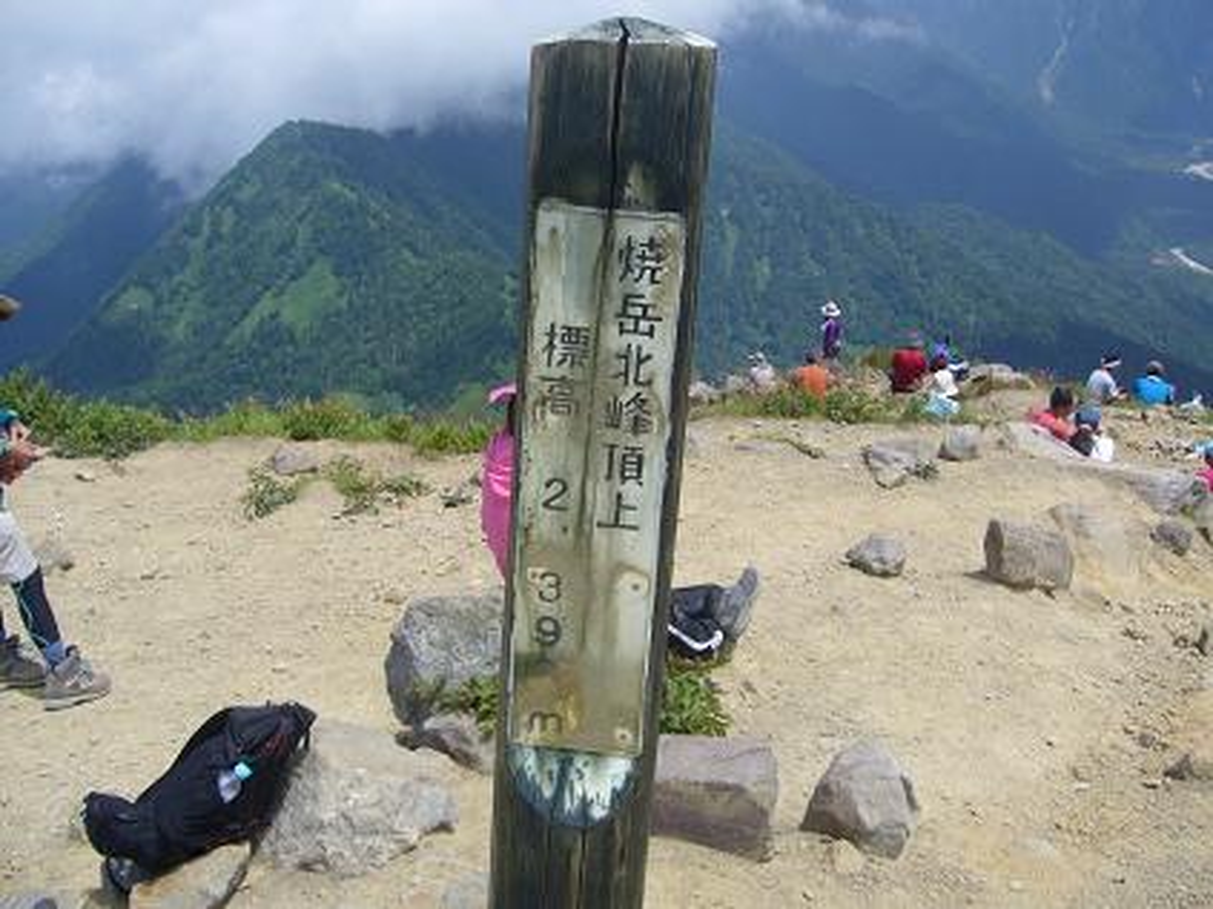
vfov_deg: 40.7
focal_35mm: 35
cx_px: 606
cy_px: 454
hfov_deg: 52.6
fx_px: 1226
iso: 80
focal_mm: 5.8
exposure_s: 1/500
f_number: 5.6
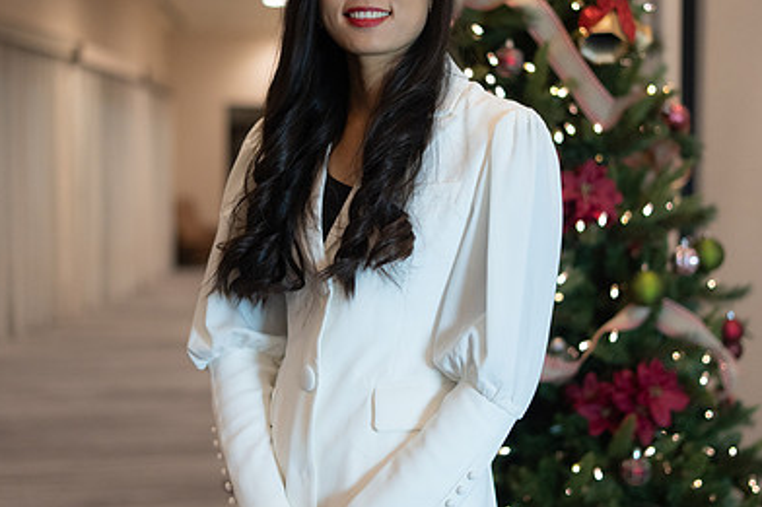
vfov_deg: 18.4
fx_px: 1566
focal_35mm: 74
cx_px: 383
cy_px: 205
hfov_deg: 27.4
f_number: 1.8
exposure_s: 1/320
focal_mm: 50
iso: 1250
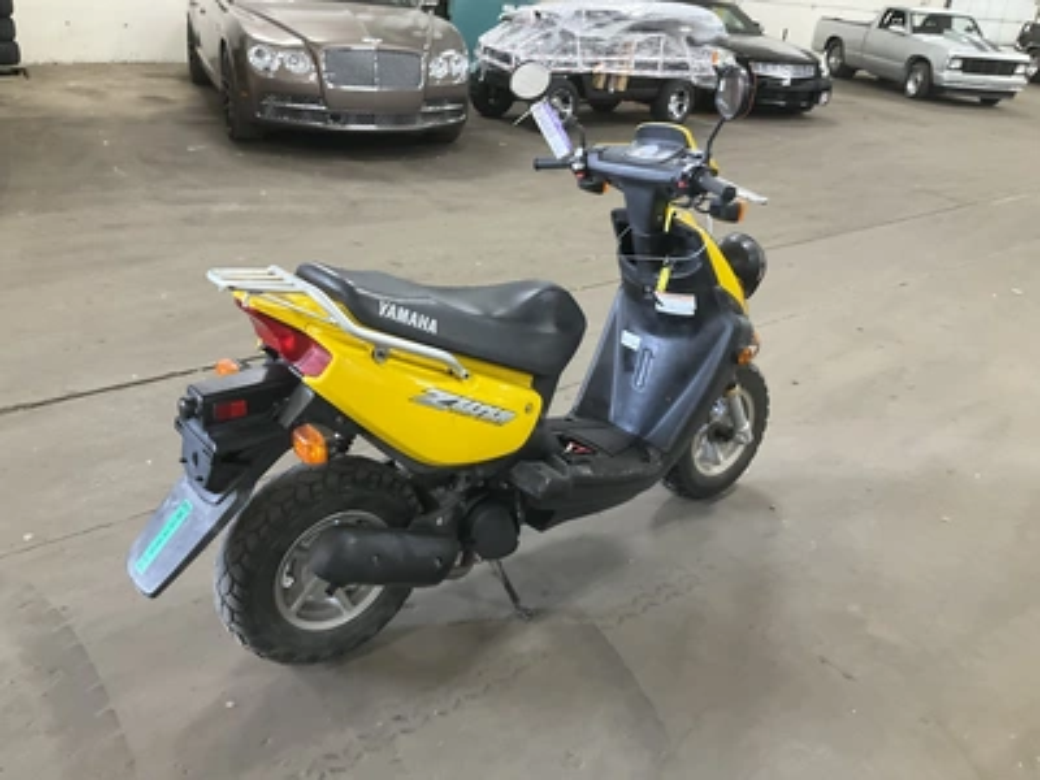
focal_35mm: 29
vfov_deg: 48.2
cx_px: 520
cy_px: 390
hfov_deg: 61.7
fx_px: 871
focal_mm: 3
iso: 200
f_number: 1.8
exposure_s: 1/40
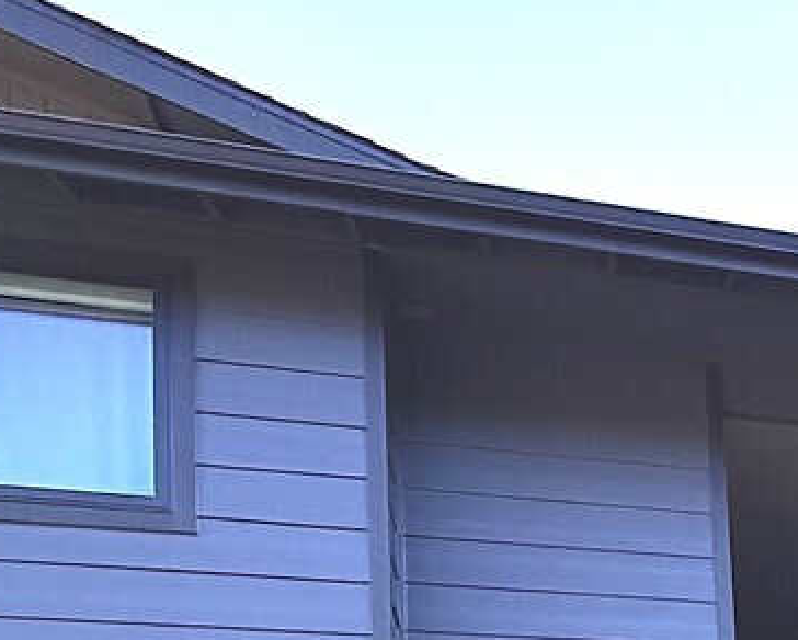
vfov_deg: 21.0
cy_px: 993
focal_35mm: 60
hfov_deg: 25.9
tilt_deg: +6.3
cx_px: 1092
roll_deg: +5.1
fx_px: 1419
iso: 50
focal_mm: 2.22
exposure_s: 1/502
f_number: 2.2
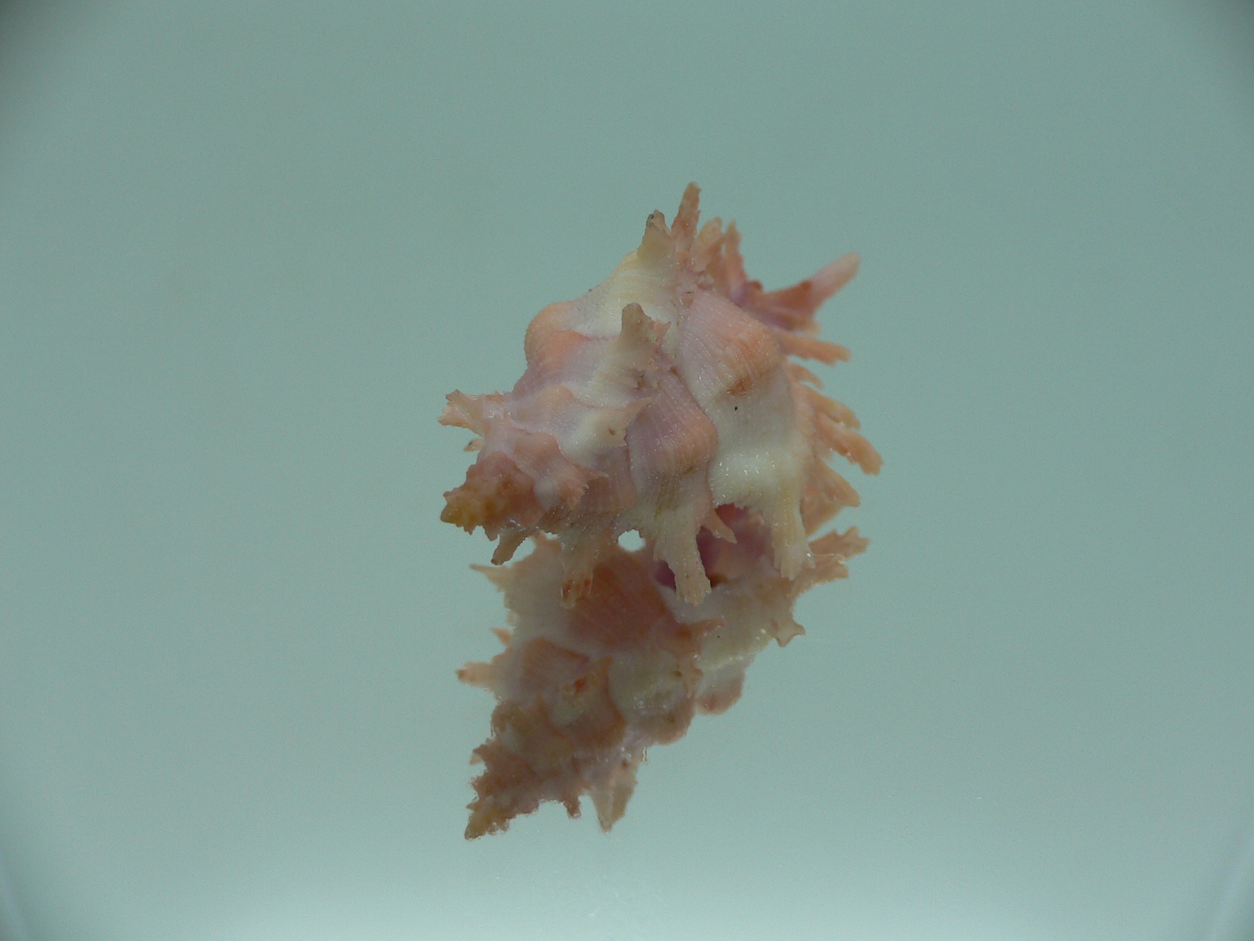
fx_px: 1268
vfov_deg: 40.7
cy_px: 470
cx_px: 627
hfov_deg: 52.6
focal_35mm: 35
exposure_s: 1/60
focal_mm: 4.6
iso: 80
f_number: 2.8
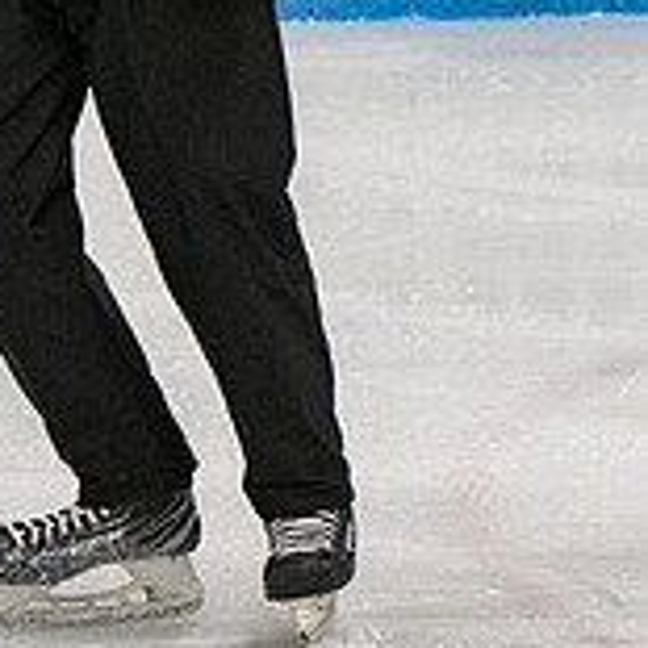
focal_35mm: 741
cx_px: 159
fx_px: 15694
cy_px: -287
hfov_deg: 2.4
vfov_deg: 2.4
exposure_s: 1/800
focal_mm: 120
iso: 2500
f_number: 3.5
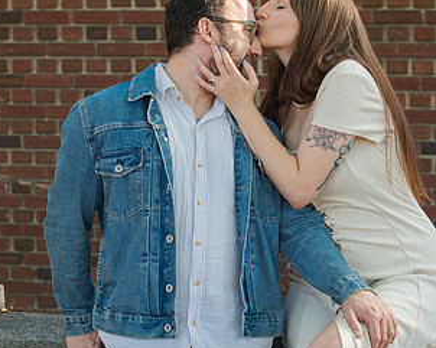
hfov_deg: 19.4
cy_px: 171
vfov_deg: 15.5
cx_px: 239
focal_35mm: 99
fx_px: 1276
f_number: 3.2
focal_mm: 50
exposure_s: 1/400
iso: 720
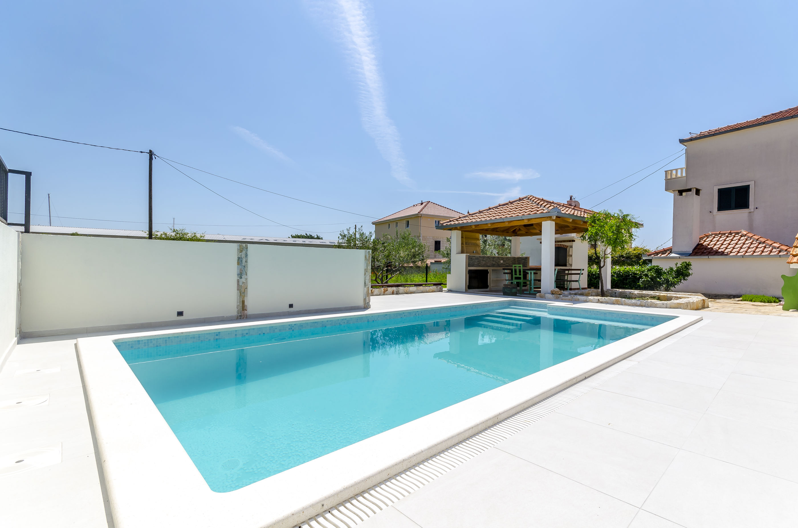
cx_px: 399
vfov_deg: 77.1
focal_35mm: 15
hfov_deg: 100.5
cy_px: 264
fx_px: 332
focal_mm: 10
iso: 100
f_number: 11
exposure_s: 1/320
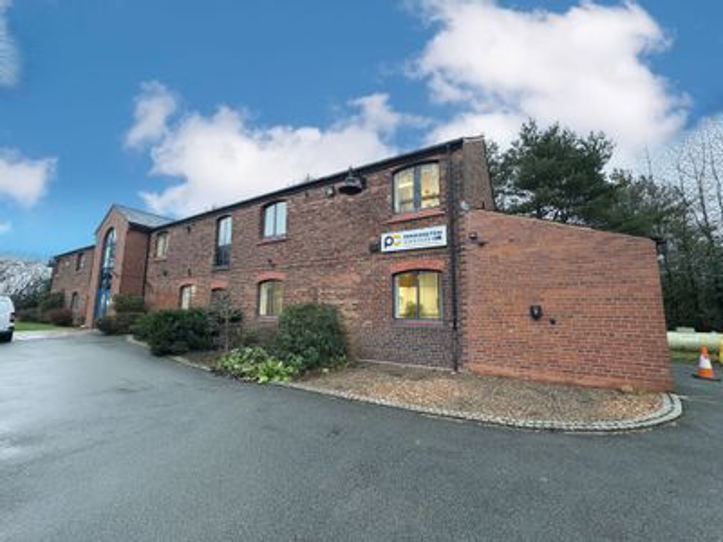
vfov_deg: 85.7
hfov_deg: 102.1
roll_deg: -0.4
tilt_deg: +7.1
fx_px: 292
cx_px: 362
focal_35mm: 14
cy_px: 271
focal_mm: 2.22
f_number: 2.2
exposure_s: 1/68
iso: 250
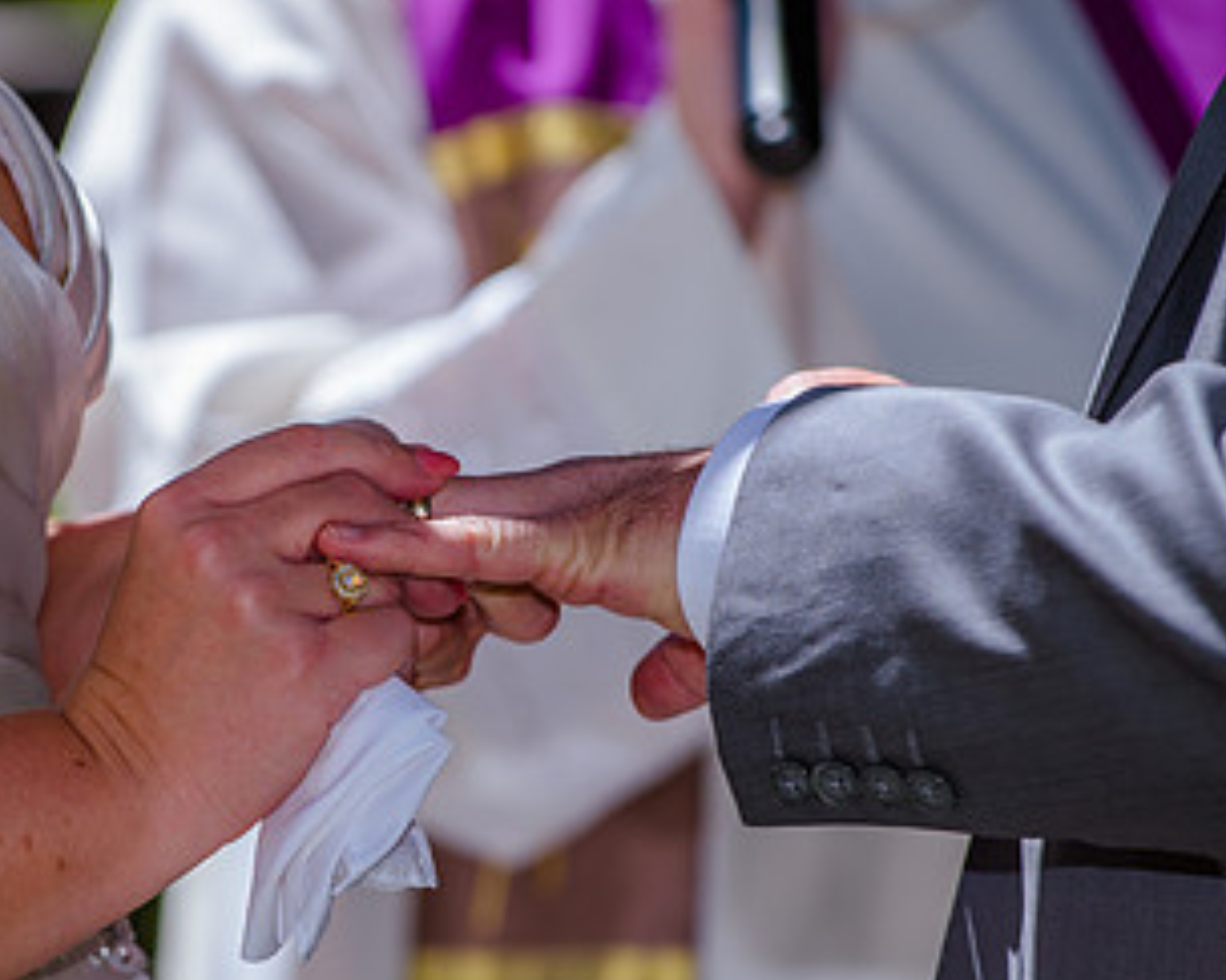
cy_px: 589
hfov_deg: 5.4
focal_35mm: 358
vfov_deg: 4.3
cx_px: 327
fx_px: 12986
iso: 200
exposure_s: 1/1000
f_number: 4
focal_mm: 200
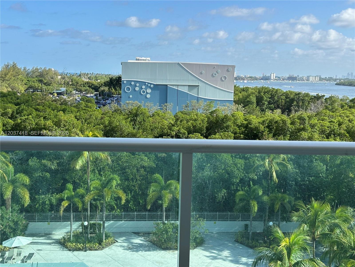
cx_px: 178
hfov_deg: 39.7
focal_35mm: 48
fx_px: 492
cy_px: 134
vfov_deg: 30.3
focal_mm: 6.86
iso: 64
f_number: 1.78
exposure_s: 1/2114
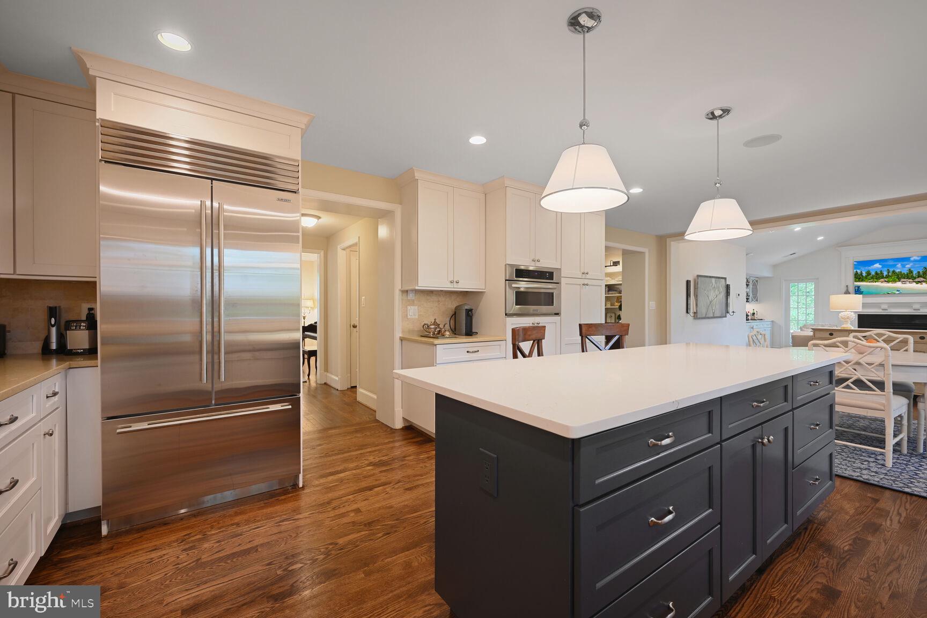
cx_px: 464
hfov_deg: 104.3
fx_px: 360
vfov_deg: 81.2
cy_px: 309
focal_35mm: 14
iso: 200
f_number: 9
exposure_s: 1/8
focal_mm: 14
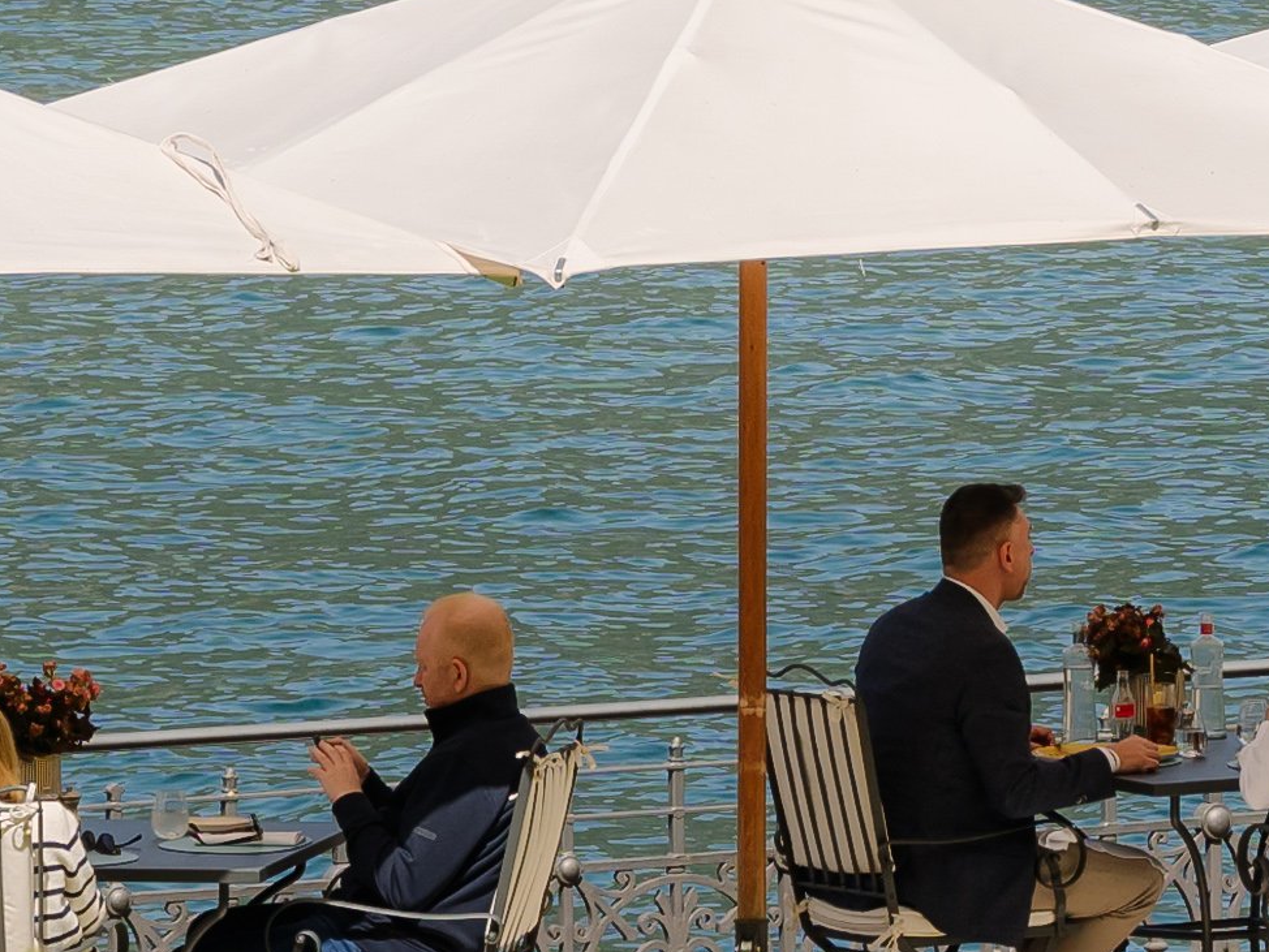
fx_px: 14044
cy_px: -1365
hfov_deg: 5.1
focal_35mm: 383
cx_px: 2204
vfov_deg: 3.8
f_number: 5.6
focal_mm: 47
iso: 64
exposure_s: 1/500
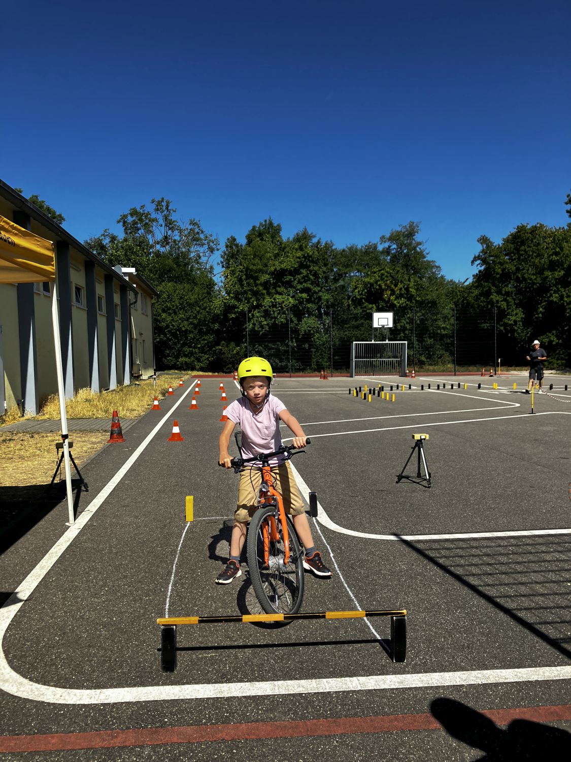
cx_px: 286
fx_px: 616
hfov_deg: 49.7
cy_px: 381
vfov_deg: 63.4
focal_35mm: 28
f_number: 1.8
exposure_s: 1/2315
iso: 32
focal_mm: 3.99
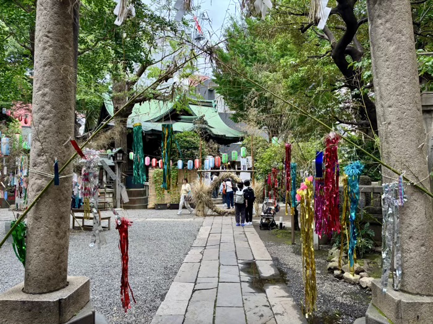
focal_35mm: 26
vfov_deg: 53.1
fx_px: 325
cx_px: 216
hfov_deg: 67.3
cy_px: 162
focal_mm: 5.96
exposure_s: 1/269
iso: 50
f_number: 1.6
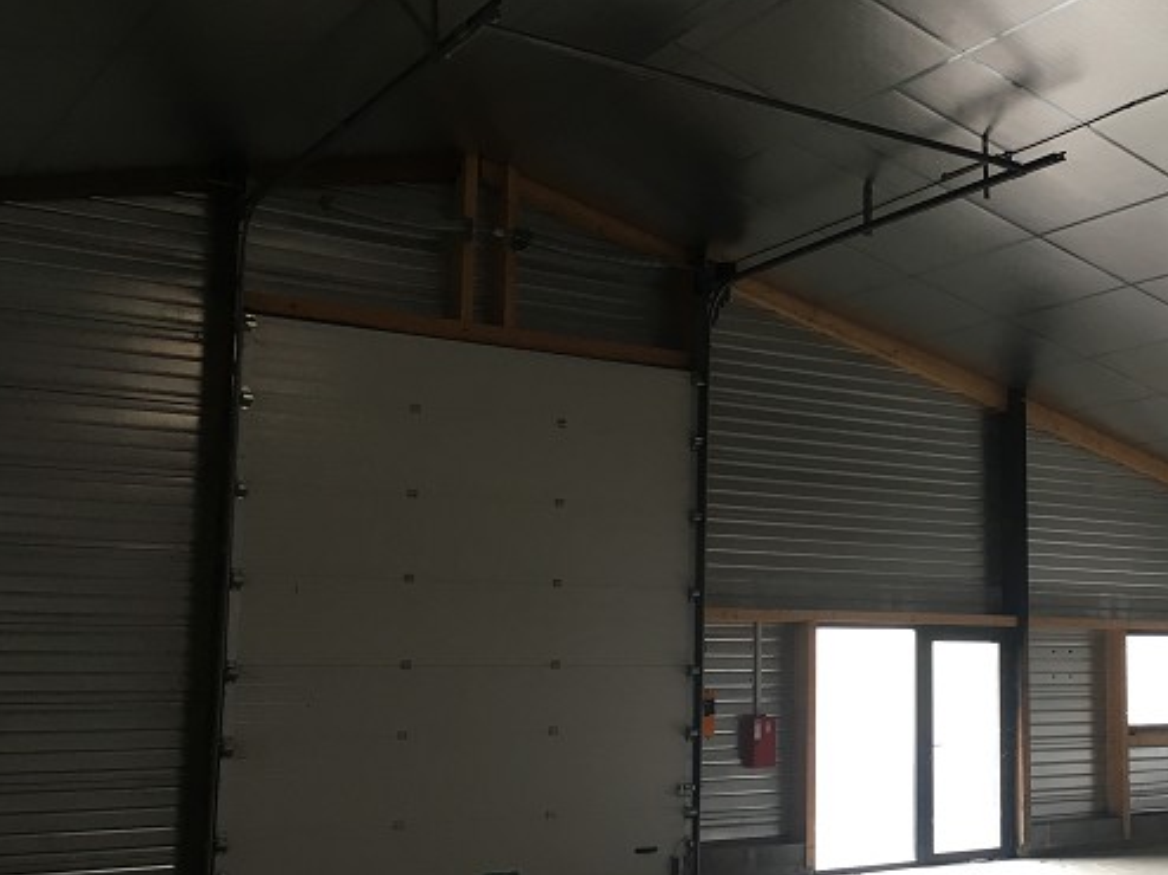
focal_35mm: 47
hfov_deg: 39.1
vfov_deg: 30.8
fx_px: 1585
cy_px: 471
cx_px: 908
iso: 80
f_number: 2.2
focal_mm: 4.15
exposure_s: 1/33
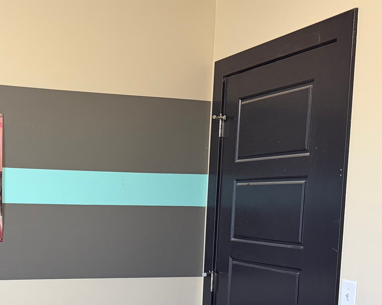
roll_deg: -0.6
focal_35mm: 55
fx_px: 622
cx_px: 78
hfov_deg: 33.2
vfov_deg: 26.8
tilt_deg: -5.0
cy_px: 269
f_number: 1.78
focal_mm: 6.76
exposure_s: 1/60
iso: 400
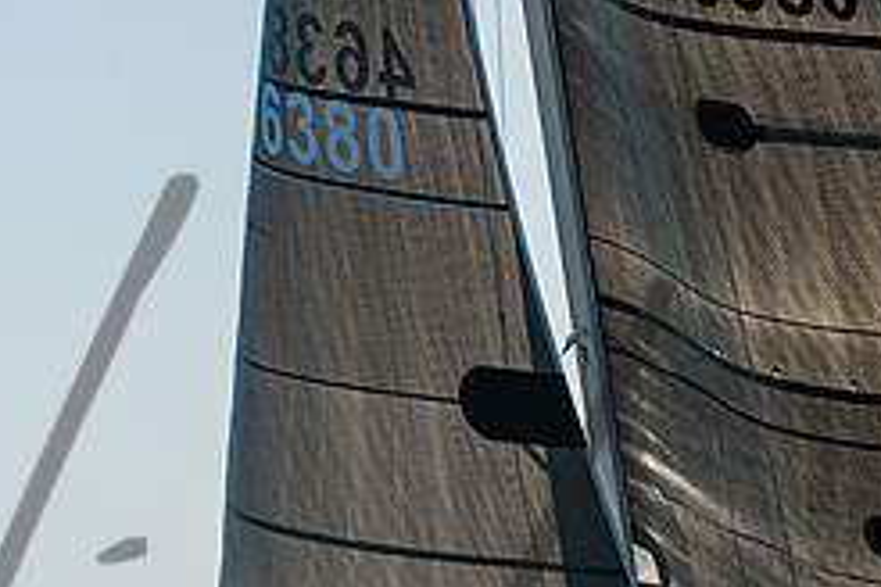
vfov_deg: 3.1
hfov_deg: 4.7
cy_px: 623
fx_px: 10718
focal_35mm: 438
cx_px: 554
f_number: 8
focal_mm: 155
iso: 400
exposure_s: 1/2000
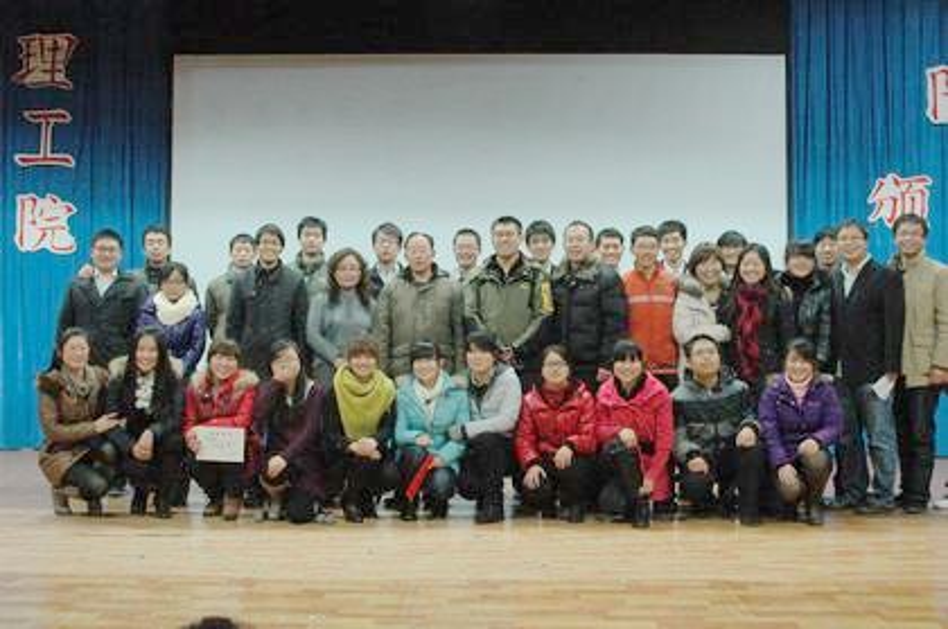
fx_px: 1105
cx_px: 474
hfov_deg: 46.4
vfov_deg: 31.8
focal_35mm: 42
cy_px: 314
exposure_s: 1/100
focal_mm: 28
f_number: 5
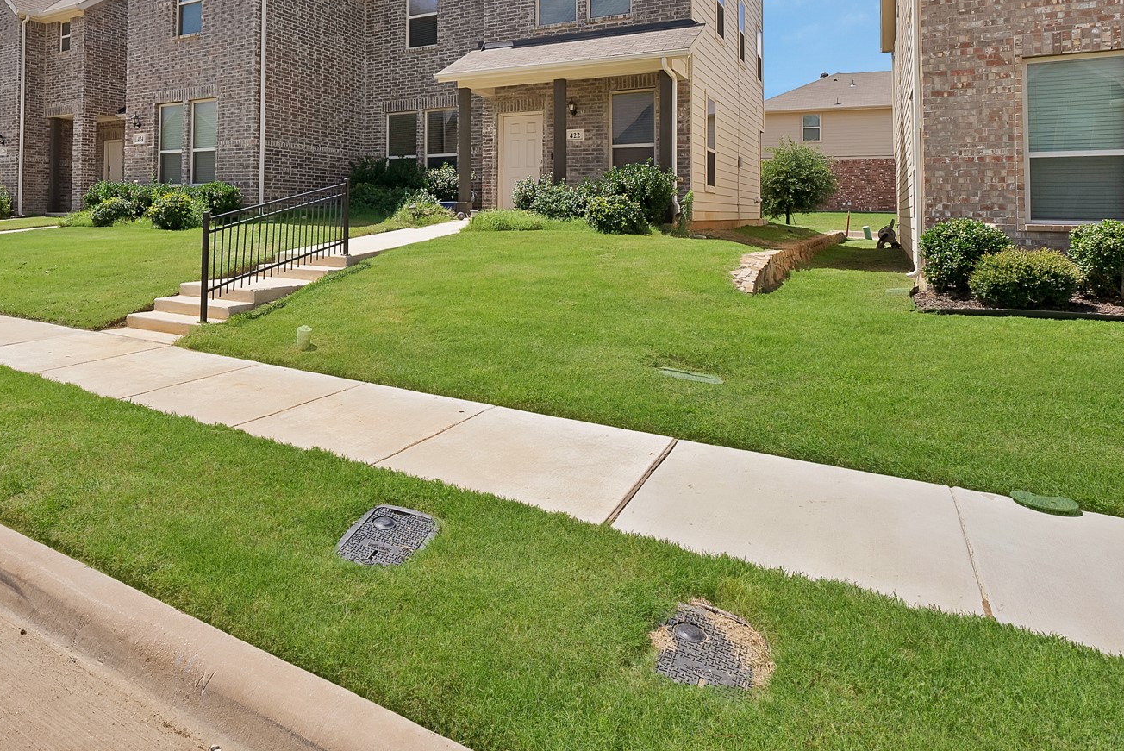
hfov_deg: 74.3
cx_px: 399
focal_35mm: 23
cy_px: 182
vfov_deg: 52.6
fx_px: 718
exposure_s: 1/500
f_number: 9
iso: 640
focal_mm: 15
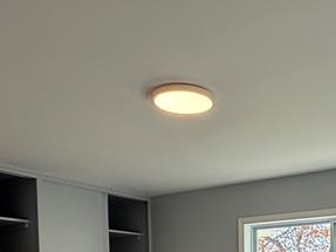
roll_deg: +0.8
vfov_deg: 25.5
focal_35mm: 50
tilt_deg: -3.0
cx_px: 254
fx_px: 485
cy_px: 318
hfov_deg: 37.2
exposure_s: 1/120
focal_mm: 2.22
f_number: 2.2
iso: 125
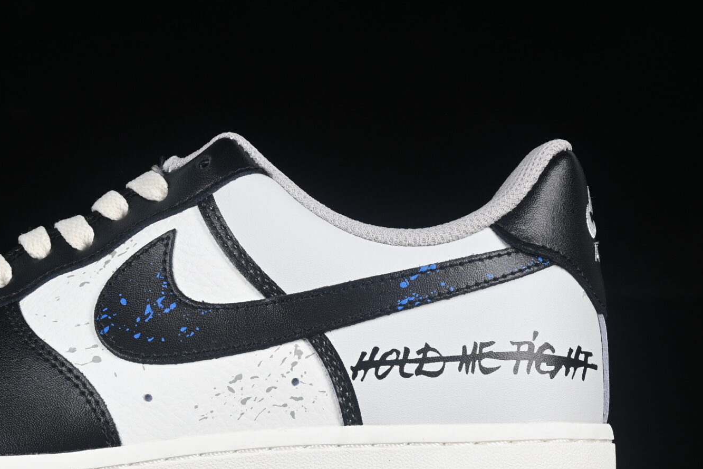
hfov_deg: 14.2
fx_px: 2812
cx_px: 119
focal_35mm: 144
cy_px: 296
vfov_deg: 9.5
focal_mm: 50
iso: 160
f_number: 8
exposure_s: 1/80
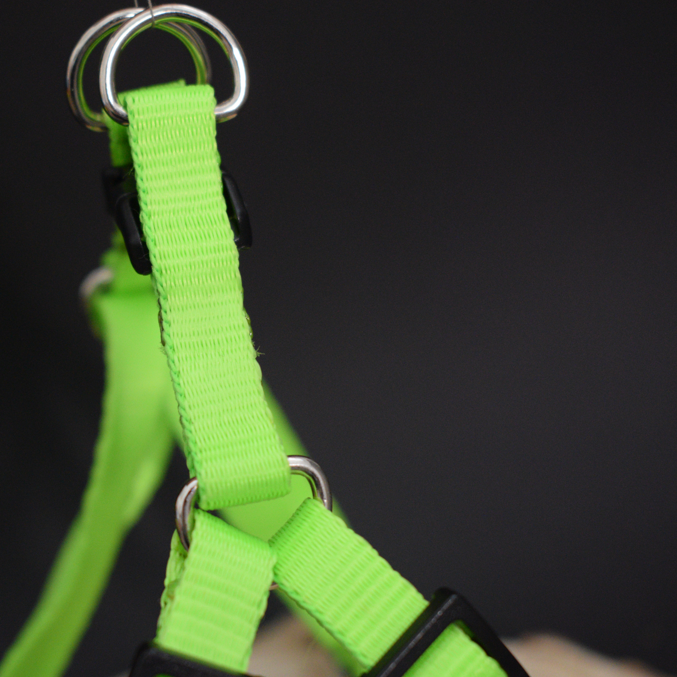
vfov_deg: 22.5
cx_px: 268
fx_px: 1704
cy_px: 337
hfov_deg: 22.4
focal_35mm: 77
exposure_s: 1/125
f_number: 5
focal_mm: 40
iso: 2200
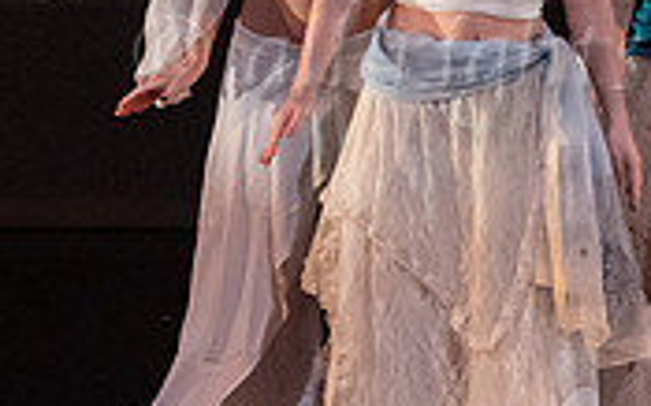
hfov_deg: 7.7
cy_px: -13
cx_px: 691
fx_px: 4786
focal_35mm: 270
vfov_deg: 4.8
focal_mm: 70
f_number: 4
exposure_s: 1/400
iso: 4000
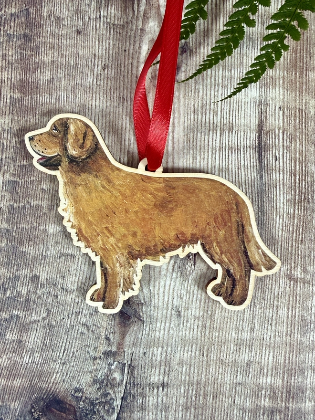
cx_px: 158
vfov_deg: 71.6
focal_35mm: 24
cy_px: 210
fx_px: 291
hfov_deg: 56.8
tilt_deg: -87.2
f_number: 2.2
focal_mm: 2.22
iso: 80
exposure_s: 1/99
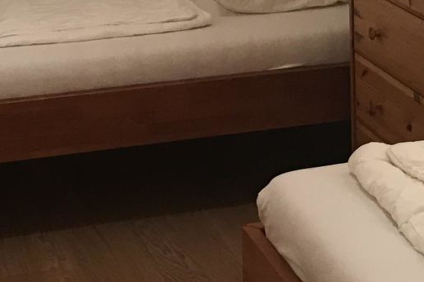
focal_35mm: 115
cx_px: 289
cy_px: -50
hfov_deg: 17.7
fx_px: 1354
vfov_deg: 11.7
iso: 40
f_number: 1.8
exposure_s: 1/20
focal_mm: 3.99
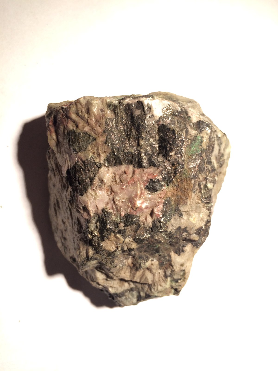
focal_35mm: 29
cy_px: 186
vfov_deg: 61.7
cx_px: 139
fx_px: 311
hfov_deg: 48.2
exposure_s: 1/60
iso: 40
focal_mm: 4.15
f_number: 2.2
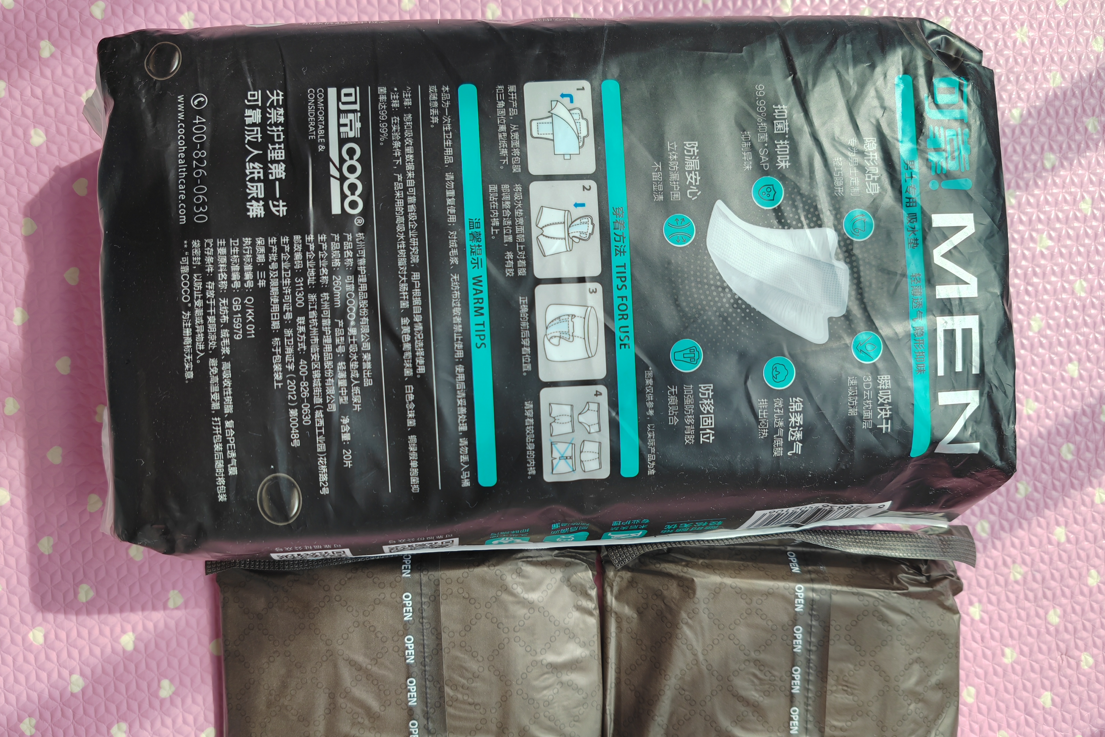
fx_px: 890
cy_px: 389
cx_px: 544
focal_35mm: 29
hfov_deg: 63.7
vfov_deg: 45.0
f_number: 1.9
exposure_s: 1/160
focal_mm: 6.12
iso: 50
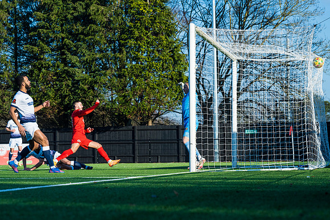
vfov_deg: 9.7
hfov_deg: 14.5
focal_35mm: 142
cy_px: 114
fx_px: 1298
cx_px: 158
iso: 800
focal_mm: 135
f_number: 8
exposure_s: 1/1600
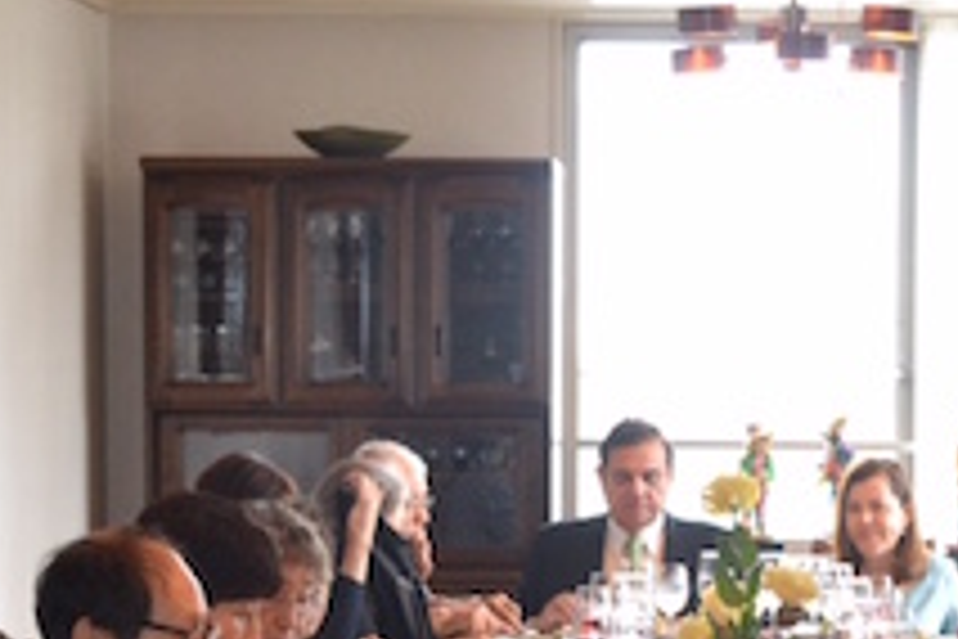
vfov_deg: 11.8
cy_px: 608
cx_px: 810
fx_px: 3060
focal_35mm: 115
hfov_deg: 17.6
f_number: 4
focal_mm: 22
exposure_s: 1/60
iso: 1000
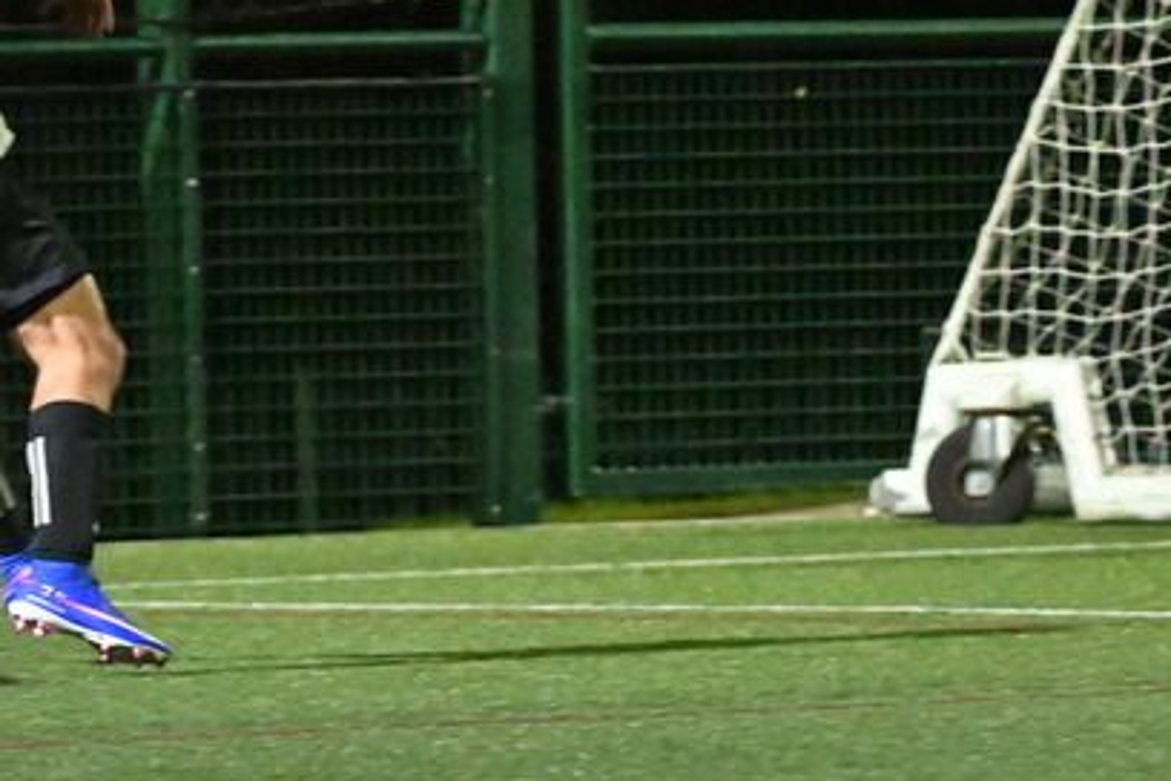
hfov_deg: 3.5
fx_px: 19125
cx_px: 57
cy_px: 419
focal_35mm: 588
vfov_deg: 2.3
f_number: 5.6
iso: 8000
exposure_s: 1/500
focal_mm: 160
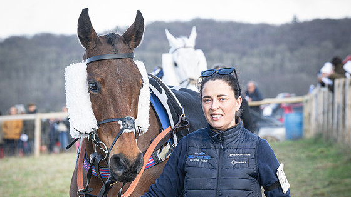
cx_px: 185
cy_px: 114
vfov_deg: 6.2
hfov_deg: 11.0
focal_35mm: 196
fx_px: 1824
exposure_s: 1/400
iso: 400
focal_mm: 95
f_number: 5
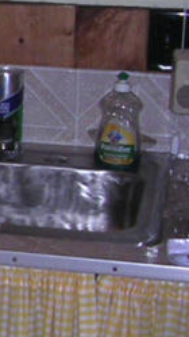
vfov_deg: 12.6
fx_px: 1515
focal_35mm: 170
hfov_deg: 6.4
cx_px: -414
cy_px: 91
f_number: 2.8
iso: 100
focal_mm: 5.8
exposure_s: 1/60.1
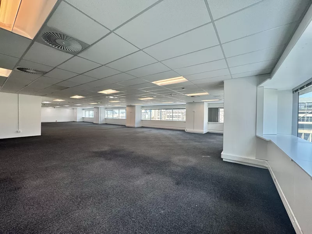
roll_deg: -1.1
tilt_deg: -0.4
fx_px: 126
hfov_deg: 102.1
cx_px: 156
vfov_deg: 85.7
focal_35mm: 14
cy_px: 117
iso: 125
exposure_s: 1/99
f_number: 2.2
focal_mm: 2.22
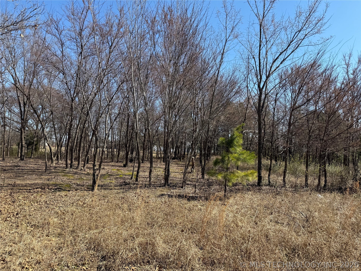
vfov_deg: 56.8
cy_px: 136
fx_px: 250
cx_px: 180
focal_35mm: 24
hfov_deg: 71.6
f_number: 1.78
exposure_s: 1/2703
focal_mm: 6.76
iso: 80
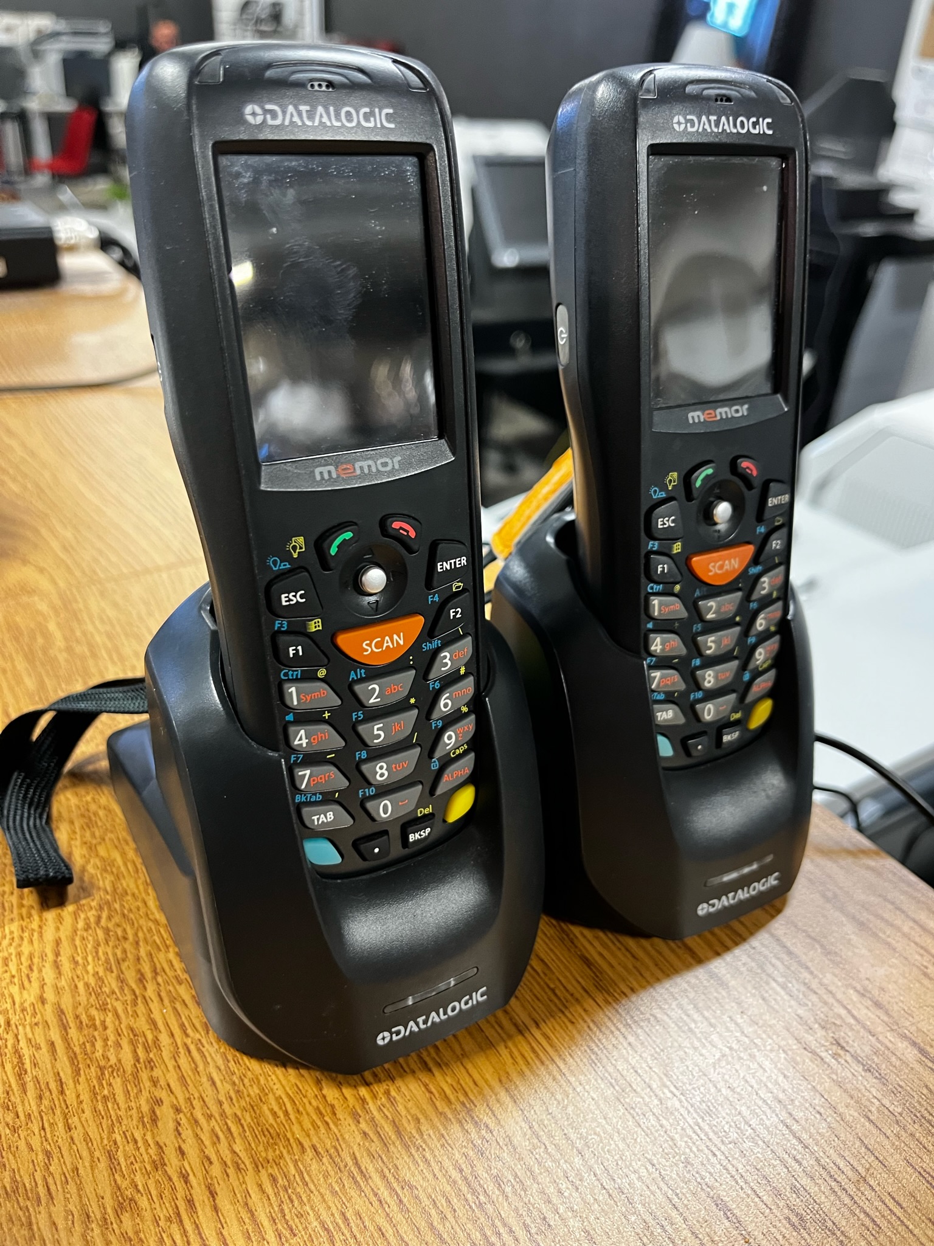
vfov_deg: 67.3
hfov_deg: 53.0
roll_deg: -3.2
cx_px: 467
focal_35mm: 26
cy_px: 623
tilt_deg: -31.4
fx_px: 936
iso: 400
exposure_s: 1/50
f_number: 1.6
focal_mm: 5.1
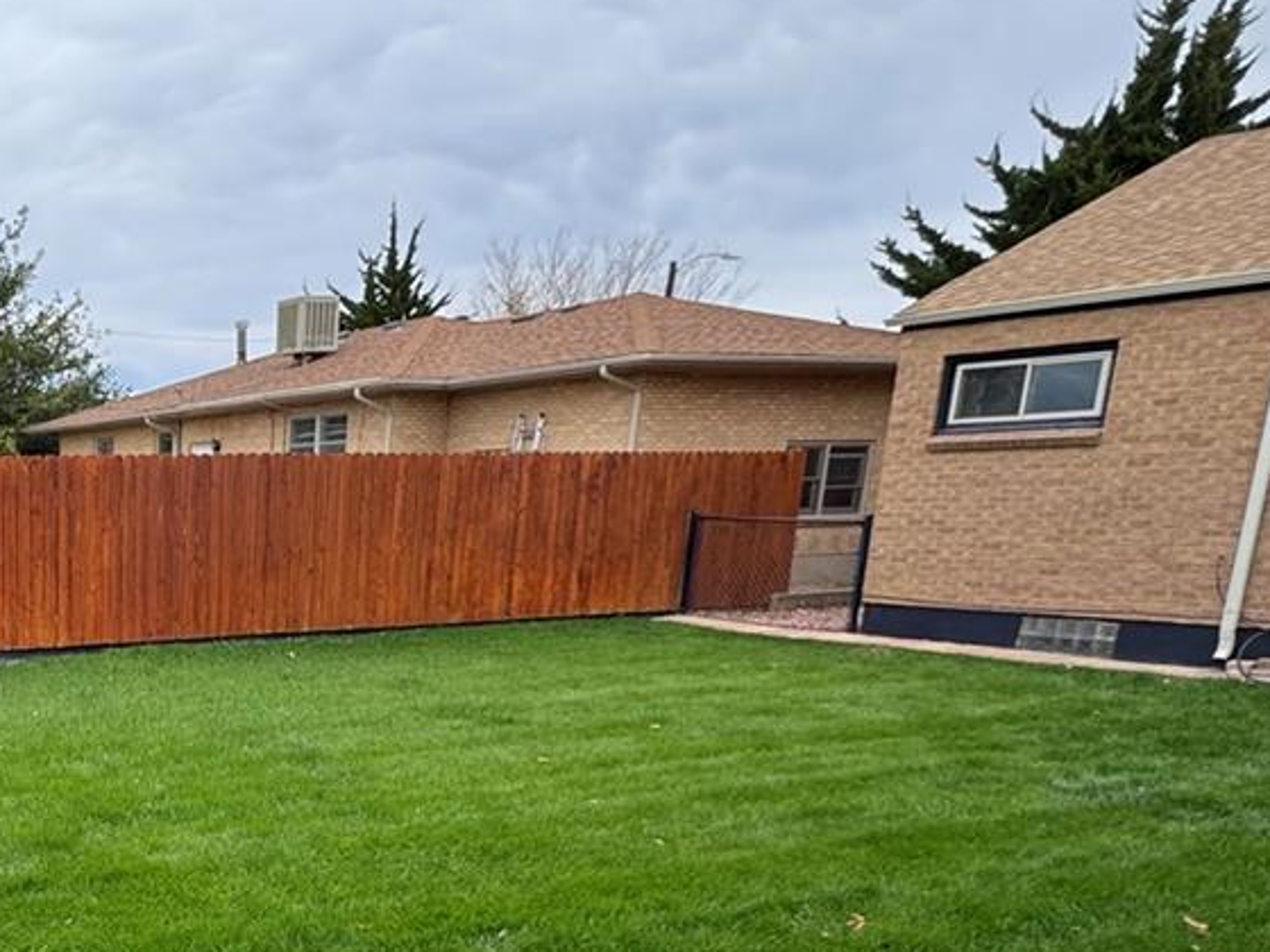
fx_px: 1321
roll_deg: -0.5
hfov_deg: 41.8
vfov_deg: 37.5
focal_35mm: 36
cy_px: 827
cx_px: -98
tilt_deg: -15.2
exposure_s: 1/172
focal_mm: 2.22
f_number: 2.2
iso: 50
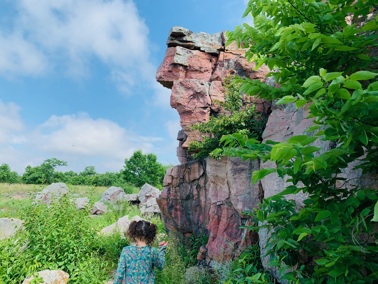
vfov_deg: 53.1
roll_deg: +0.2
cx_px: 189
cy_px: 142
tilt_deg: +9.2
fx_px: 284
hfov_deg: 67.3
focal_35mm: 26
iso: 25
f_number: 1.8
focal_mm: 4.25
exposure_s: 1/1350
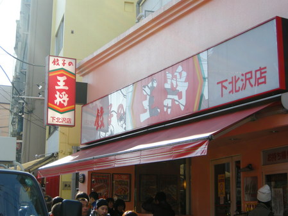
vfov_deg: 24.4
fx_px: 499
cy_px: 108
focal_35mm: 60
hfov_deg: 32.2
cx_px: 144
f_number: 3.5
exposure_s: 1/239
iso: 64
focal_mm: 12.9
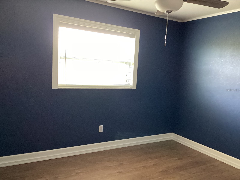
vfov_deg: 45.4
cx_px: 120
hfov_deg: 58.4
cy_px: 90
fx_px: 215
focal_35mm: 31
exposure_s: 1/40
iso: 250
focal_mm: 3.3
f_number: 2.4
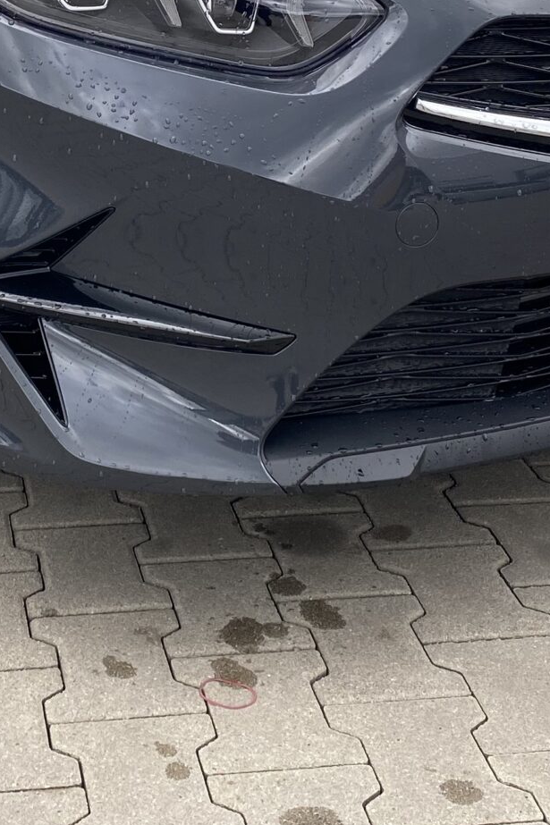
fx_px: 1719
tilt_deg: -14.8
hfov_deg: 18.1
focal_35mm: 75
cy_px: 65
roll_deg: -1.6
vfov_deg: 26.0
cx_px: 138
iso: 32
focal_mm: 4.25
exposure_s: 1/693
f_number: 1.8
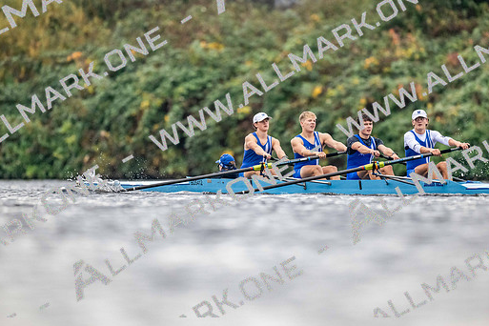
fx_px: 9222
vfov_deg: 2.0
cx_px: 267
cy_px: 154
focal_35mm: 679
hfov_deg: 3.0
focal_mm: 600
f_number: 4
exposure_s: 1/2500
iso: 3600
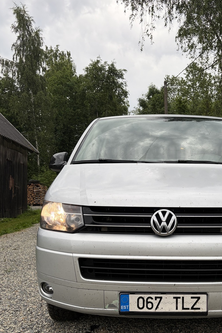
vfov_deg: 51.6
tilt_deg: -1.3
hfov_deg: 35.4
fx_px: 342
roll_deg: +0.2
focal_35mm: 37
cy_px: 199
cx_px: 158
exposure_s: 1/100
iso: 32
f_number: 1.6
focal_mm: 5.96
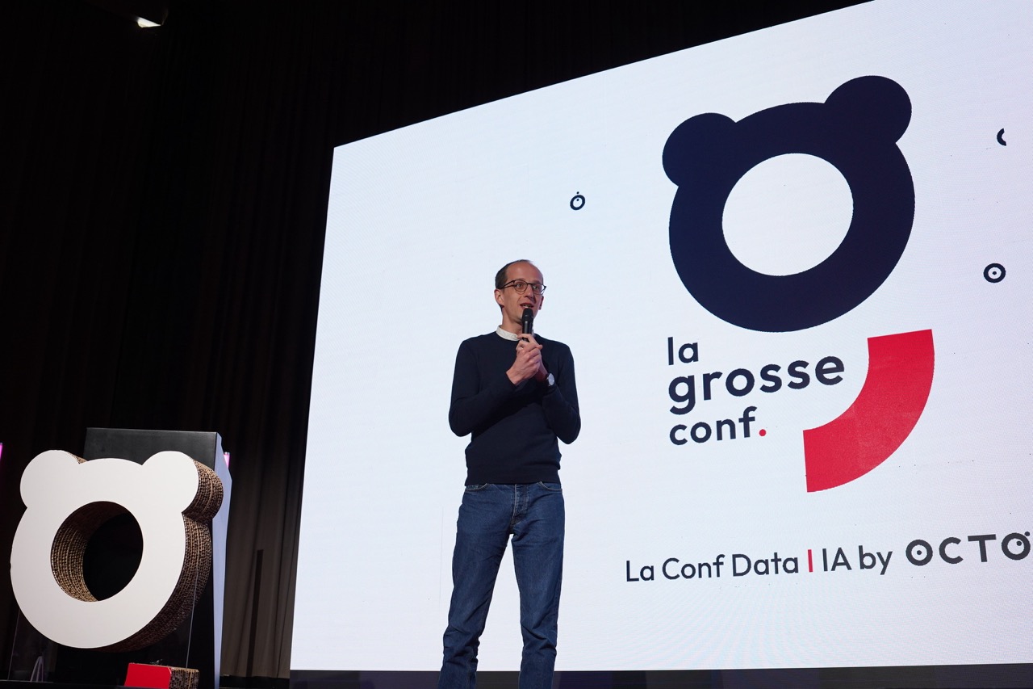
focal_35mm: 36
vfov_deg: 36.9
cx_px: 516
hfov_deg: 53.1
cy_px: 344
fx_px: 1033
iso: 500
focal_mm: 24
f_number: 3.2
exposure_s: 1/160
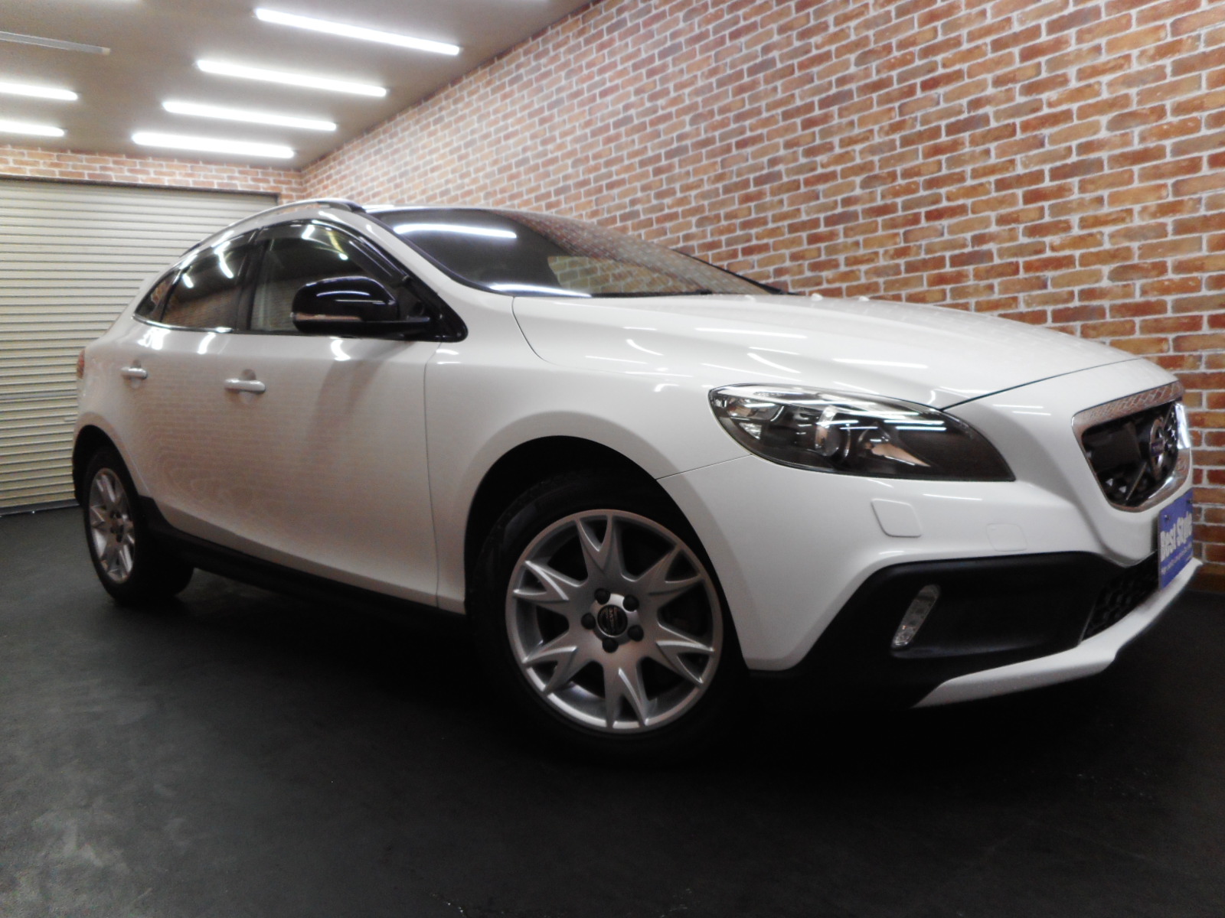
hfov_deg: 69.4
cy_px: 459
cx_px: 612
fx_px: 885
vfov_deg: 54.9
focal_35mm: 25
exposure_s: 1/30
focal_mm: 4.5
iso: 200
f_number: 3.7
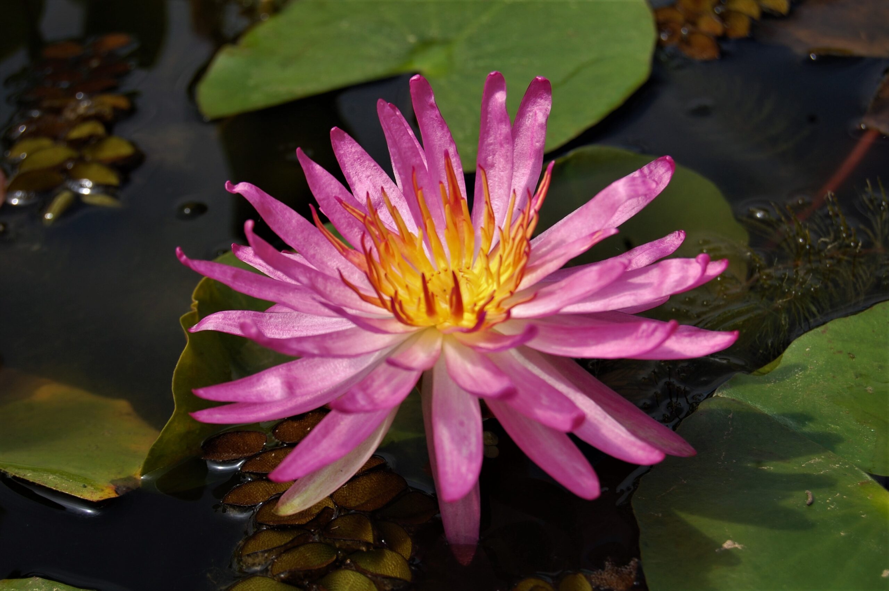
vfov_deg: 16.5
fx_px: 2035
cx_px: 444
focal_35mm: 82
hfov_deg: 24.6
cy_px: 296
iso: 200
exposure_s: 1/400
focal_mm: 55
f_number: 10
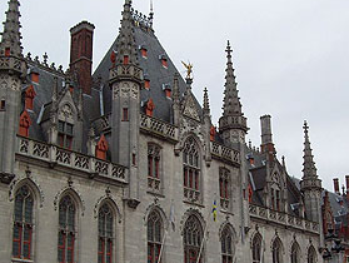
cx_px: 201
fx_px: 586
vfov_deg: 25.2
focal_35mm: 58
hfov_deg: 33.1
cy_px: 173
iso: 80
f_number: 4.8
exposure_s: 1/324
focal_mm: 6
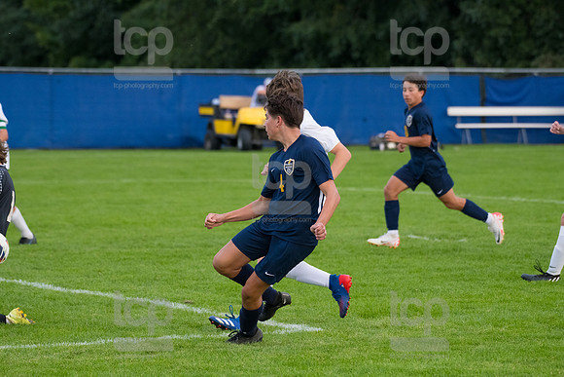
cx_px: 282
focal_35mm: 200
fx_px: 3134
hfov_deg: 10.3
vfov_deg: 6.9
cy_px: 188
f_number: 5.6
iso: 3200
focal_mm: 200
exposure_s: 1/2000
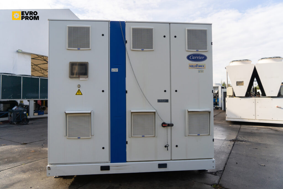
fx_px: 189
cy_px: 94
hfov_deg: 73.7
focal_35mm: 24
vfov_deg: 53.1
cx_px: 142
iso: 250
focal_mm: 24
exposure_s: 1/2500
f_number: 4
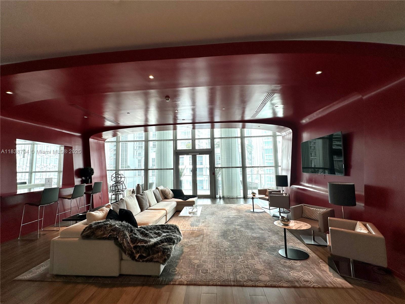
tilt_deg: +5.8
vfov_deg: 85.7
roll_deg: +1.3
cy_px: 152
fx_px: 164
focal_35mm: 14
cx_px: 202
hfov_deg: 102.1
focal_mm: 2.22
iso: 40
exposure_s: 1/100
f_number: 2.2
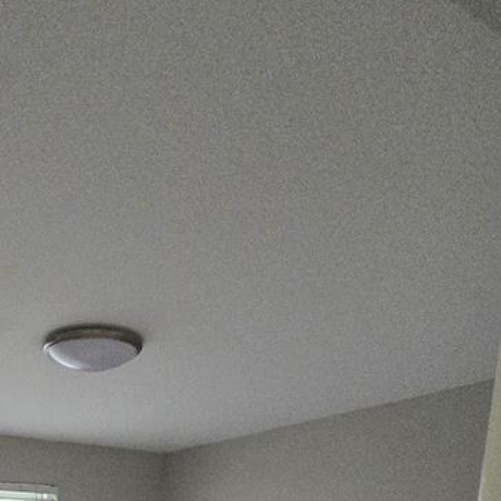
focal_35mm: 38
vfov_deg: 30.8
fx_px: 622
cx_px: 47
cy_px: 697
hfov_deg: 40.4
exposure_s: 1/60
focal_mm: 1.7
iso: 640
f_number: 2.2
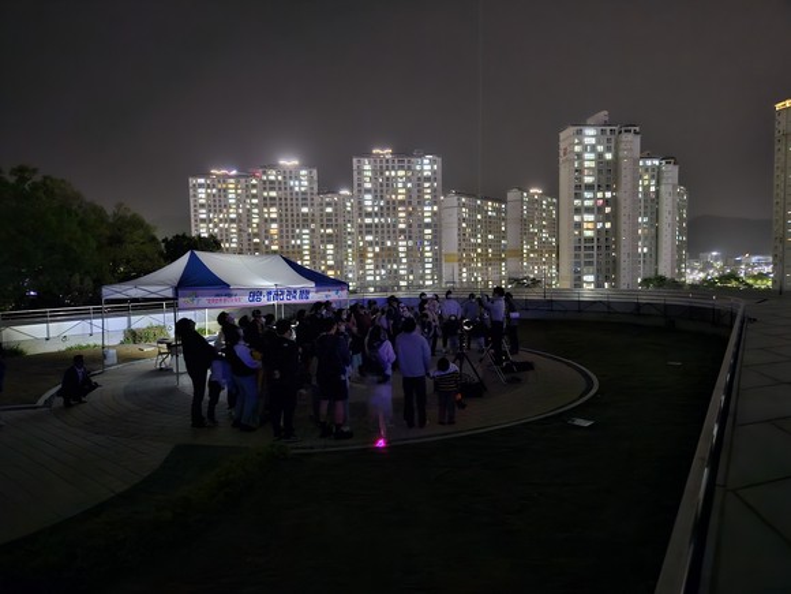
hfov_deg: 73.9
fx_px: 526
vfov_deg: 58.9
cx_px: 396
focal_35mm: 23
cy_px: 297
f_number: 1.8
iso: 1600
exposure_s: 1/11
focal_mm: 5.4
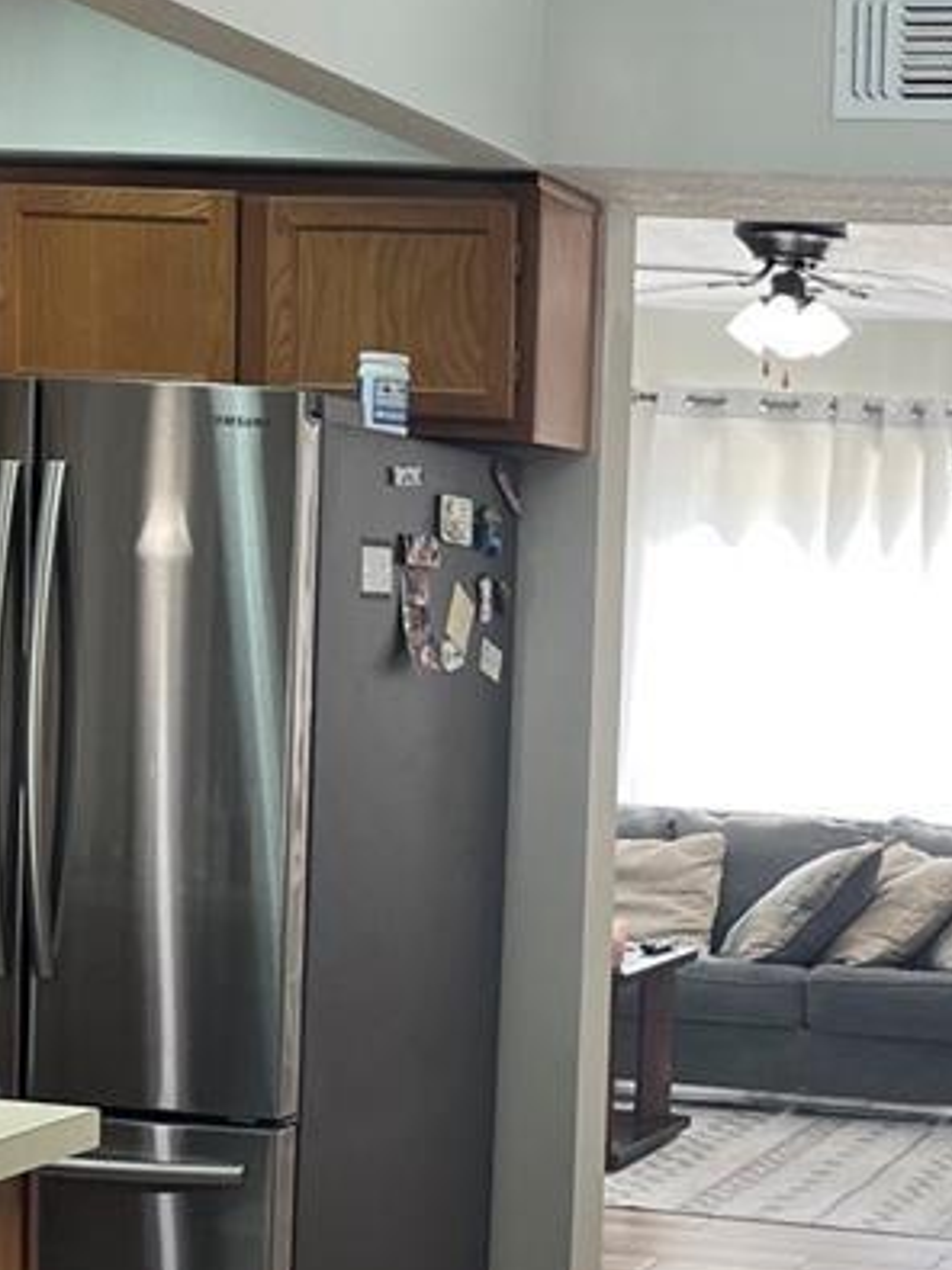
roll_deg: -2.5
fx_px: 2898
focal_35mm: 79
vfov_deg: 24.5
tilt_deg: -6.7
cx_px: 920
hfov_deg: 18.2
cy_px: 932
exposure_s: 1/120
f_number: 1.6
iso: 80
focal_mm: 5.1
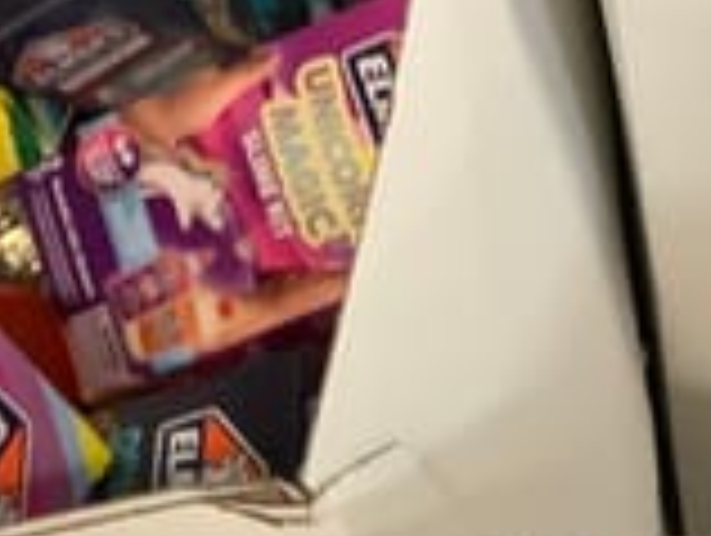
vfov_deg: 14.4
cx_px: 832
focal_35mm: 98
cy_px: 727
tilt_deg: -55.1
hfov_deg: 19.0
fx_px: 2016
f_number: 2.4
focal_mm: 3.3
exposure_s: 1/50
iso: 400
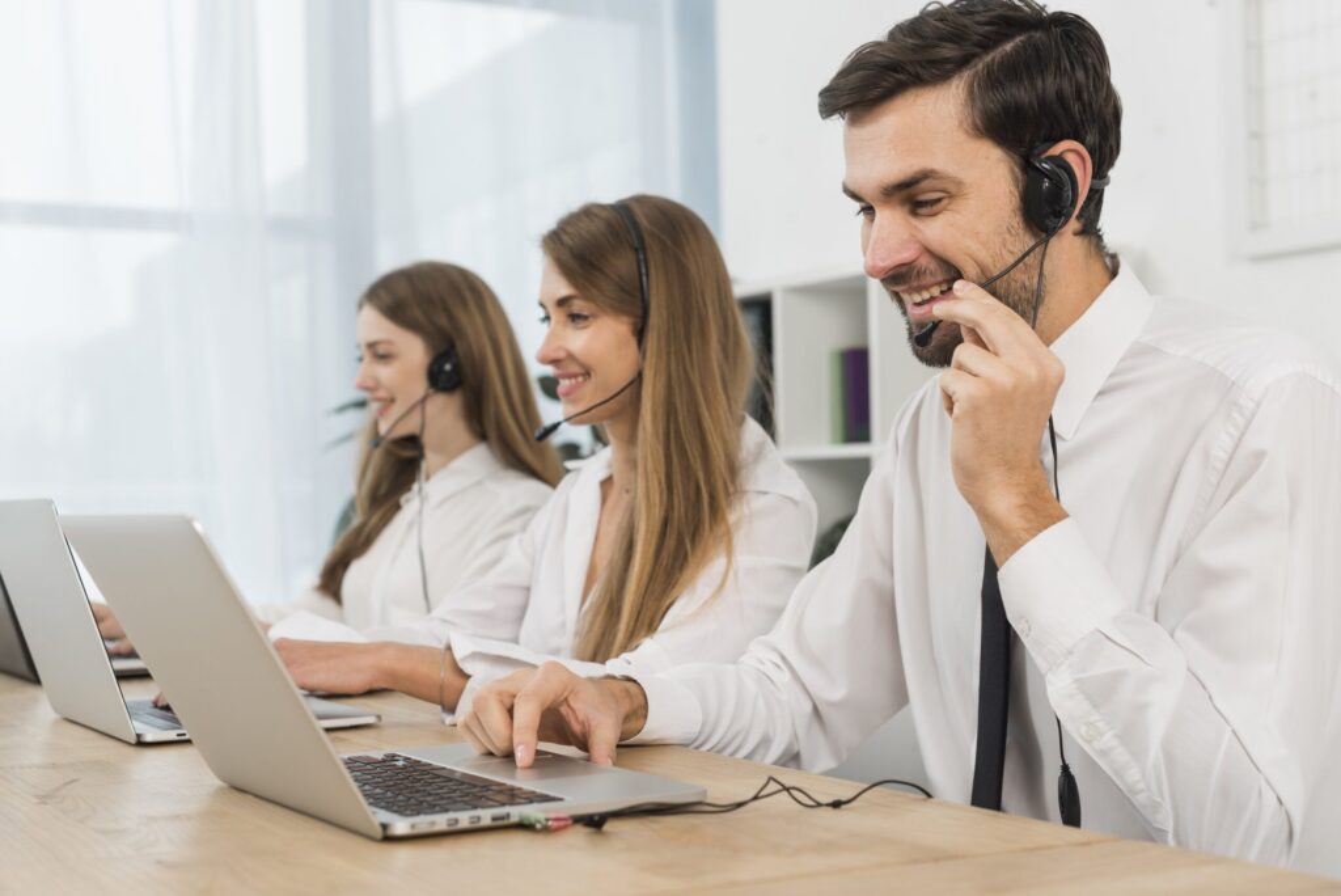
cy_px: 448
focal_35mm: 50
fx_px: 1863
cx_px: 670
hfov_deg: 39.6
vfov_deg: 27.0
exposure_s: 1/125
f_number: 4.5
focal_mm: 50
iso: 500
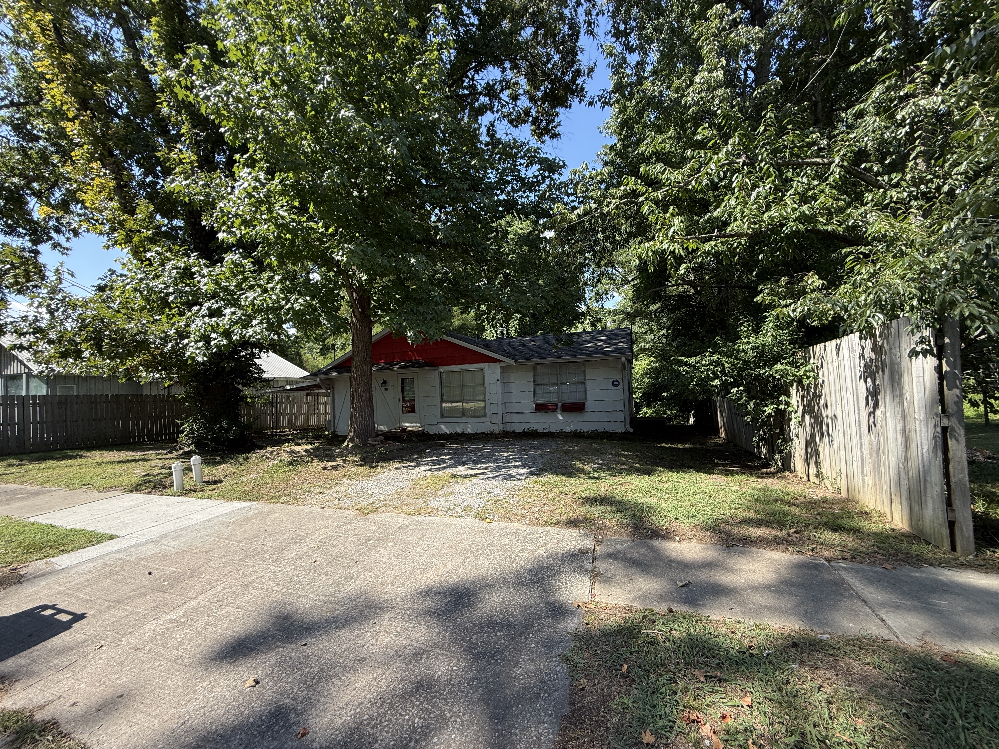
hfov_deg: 102.1
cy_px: 374
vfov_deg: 85.7
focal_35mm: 14
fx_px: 404
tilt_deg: +3.6
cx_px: 500
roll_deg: +2.3
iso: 50
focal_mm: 2.22
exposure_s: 1/436
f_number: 2.2
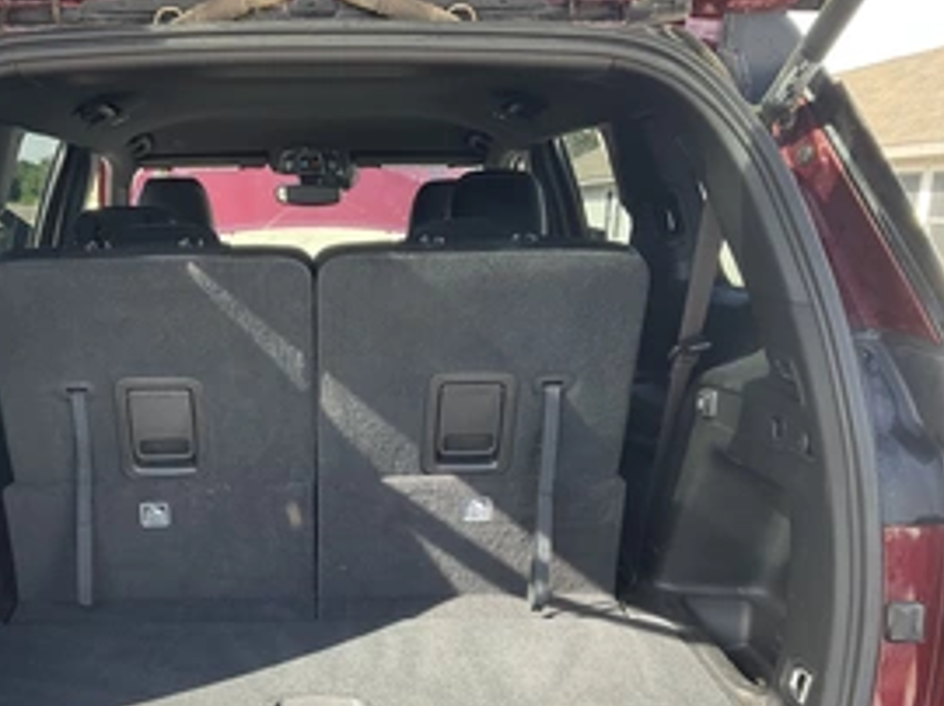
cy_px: 489
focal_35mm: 43
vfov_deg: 33.2
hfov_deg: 43.3
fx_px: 1172
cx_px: 318
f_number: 1.8
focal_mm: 3
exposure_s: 1/172
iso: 32
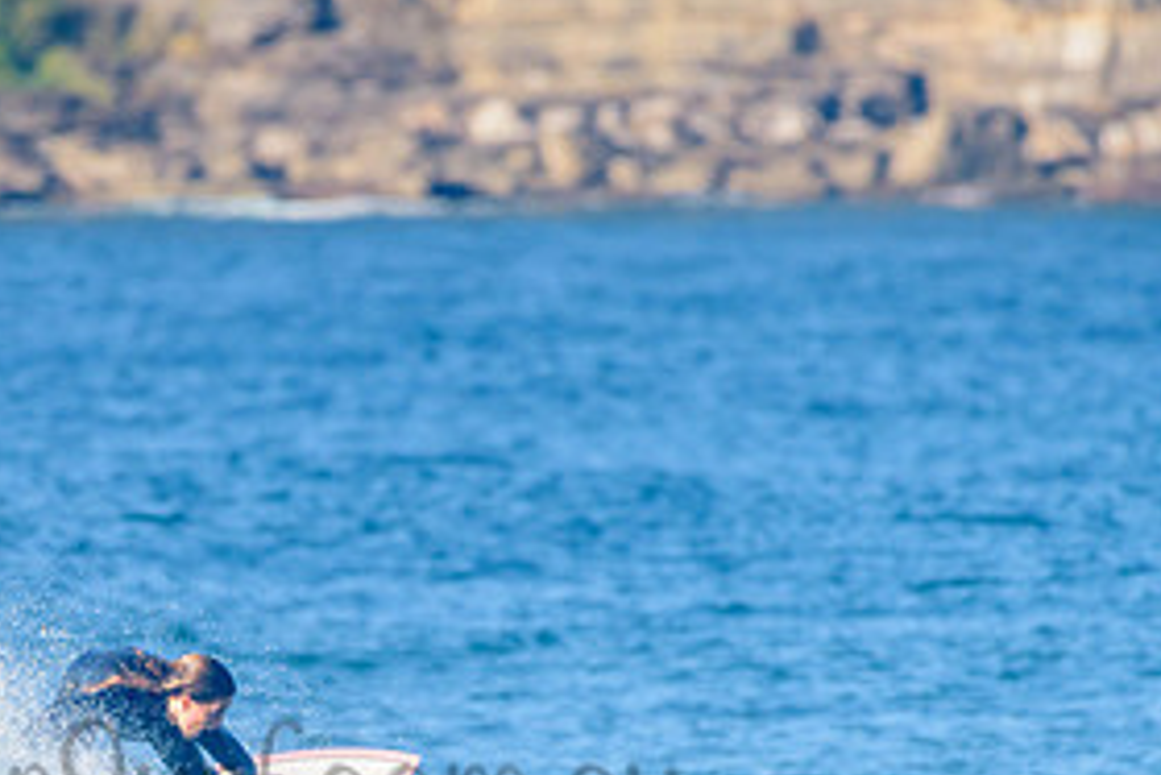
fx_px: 33491
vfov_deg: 1.3
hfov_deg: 2.0
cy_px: 748
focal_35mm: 1038
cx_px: 240
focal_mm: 500
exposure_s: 1/2000
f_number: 5.6
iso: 500
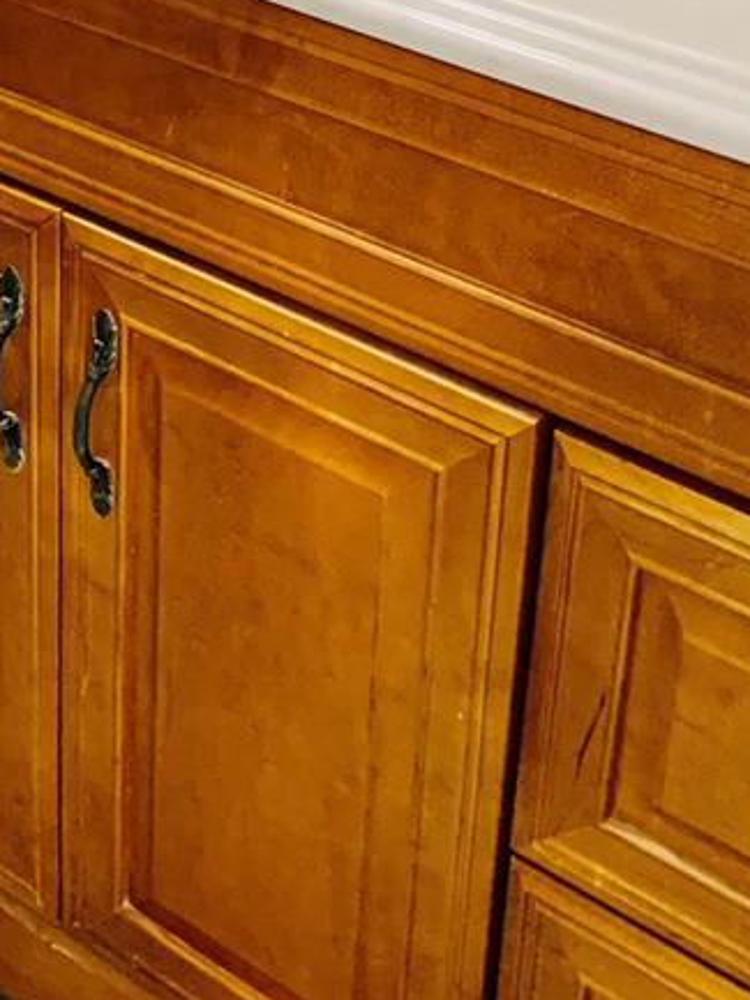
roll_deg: -1.9
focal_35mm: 72
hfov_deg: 20.3
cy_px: -125
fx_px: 2079
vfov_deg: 25.0
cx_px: 189
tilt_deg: -20.1
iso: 320
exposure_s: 1/60
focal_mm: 4.25
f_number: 1.8
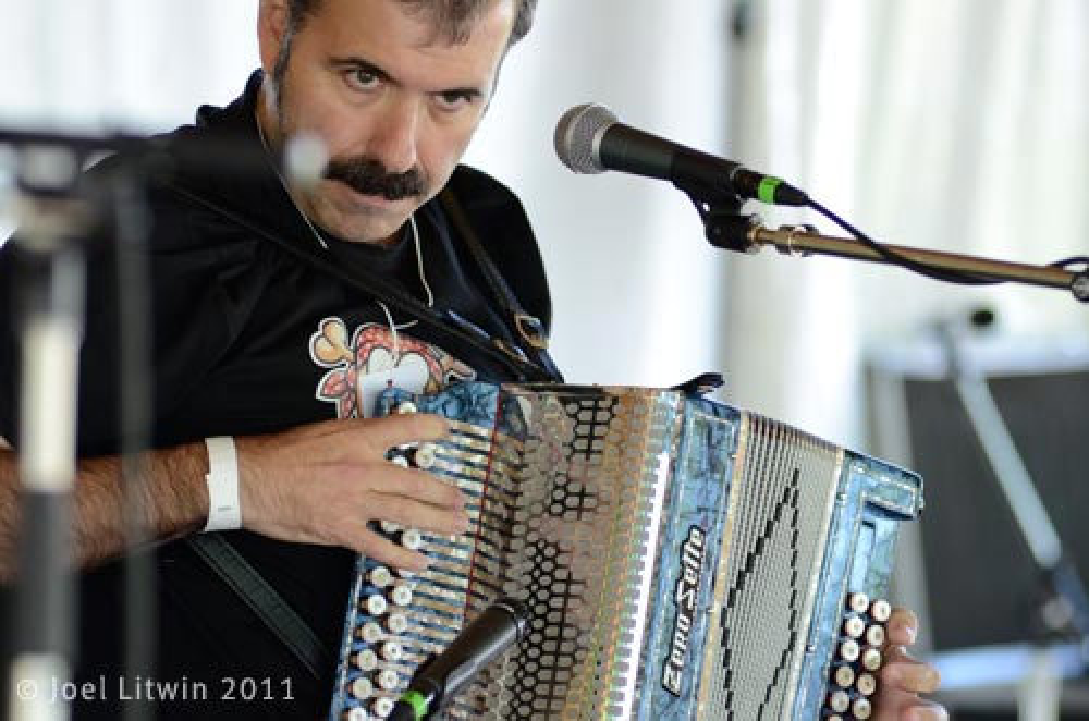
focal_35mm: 232
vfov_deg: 5.9
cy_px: 360
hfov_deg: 8.9
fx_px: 7017
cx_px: 544
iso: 1000
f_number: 2.8
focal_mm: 155
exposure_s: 1/500
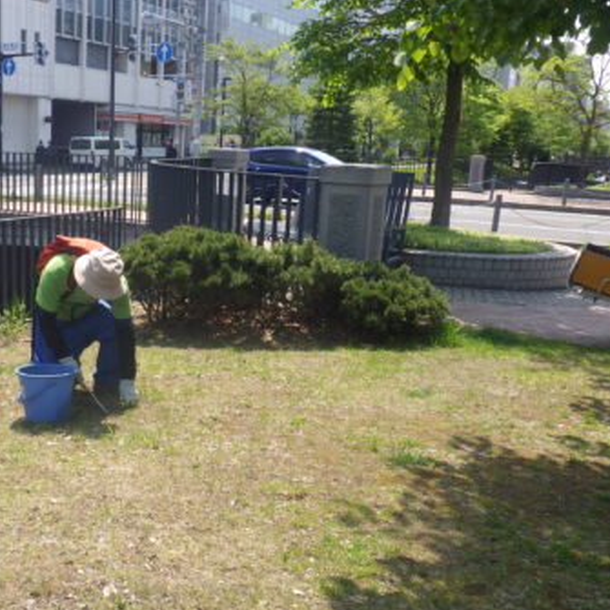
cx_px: 137
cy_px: 358
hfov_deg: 38.8
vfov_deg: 39.9
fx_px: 837
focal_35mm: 42
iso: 125
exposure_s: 1/400
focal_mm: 5
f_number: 4.2
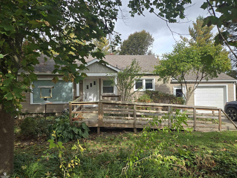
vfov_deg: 58.9
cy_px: 89
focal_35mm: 23
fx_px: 157
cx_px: 118
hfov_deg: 73.9
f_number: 1.8
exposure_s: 1/719
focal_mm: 5.4
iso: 25
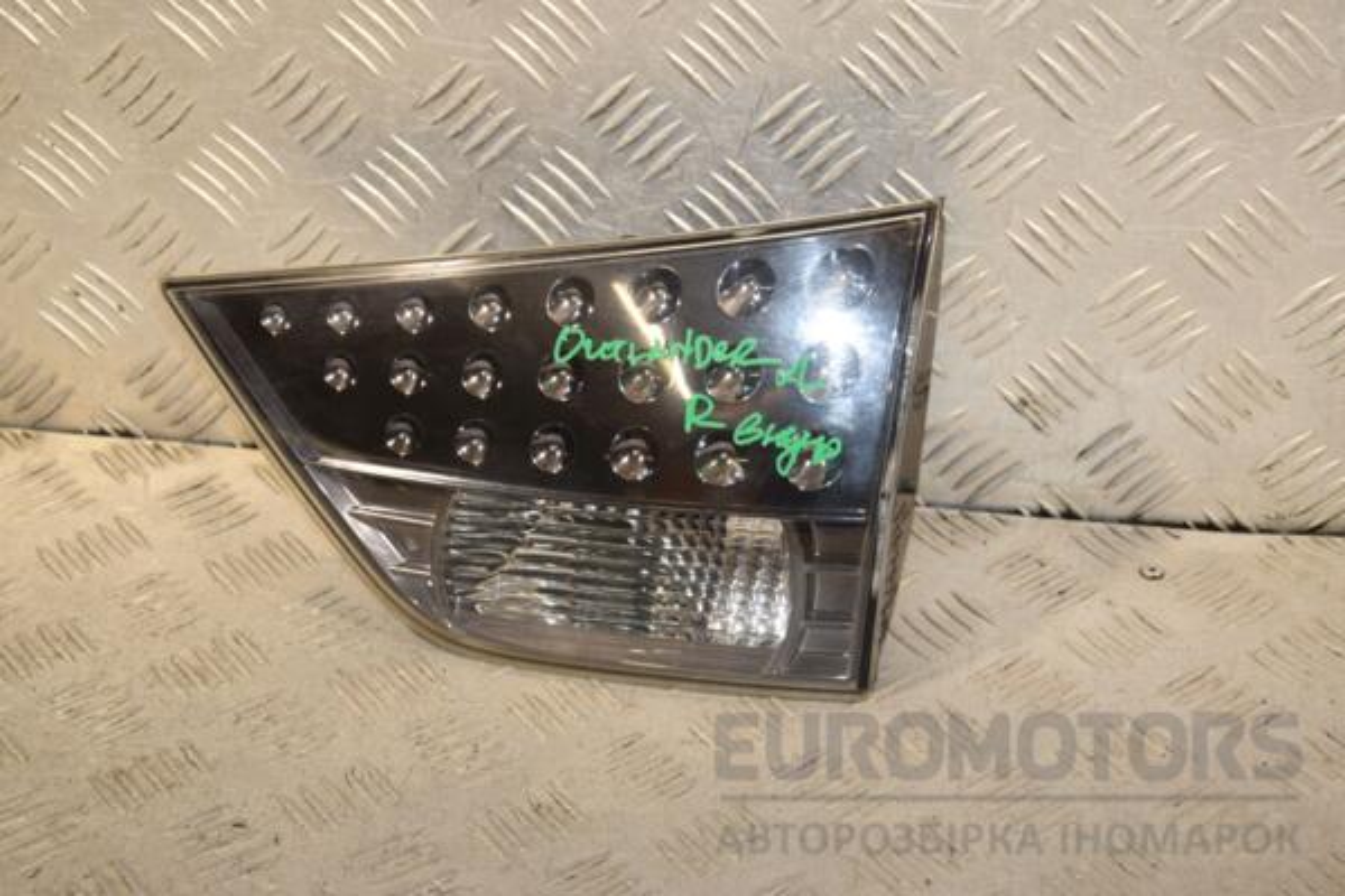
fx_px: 2802
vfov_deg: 18.2
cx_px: 672
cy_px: 448
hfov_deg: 27.0
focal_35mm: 75
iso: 800
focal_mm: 50
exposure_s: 1/200
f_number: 6.3
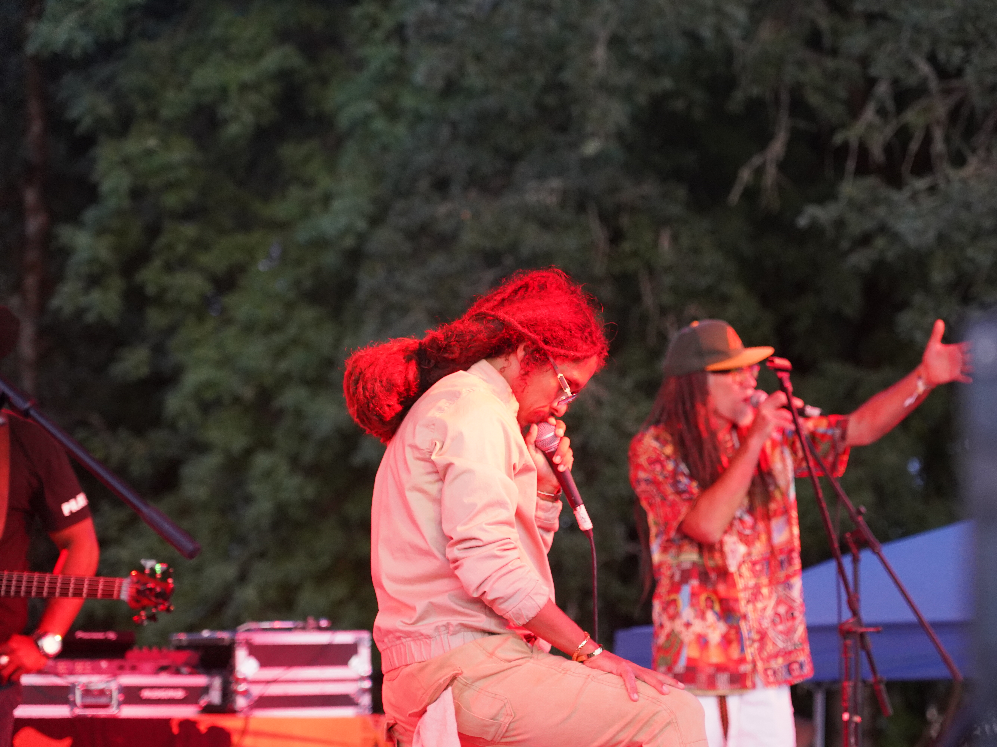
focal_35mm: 114
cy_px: 374
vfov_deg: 13.0
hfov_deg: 17.3
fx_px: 3283
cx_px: 555
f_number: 4
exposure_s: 1/160
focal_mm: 105
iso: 5000
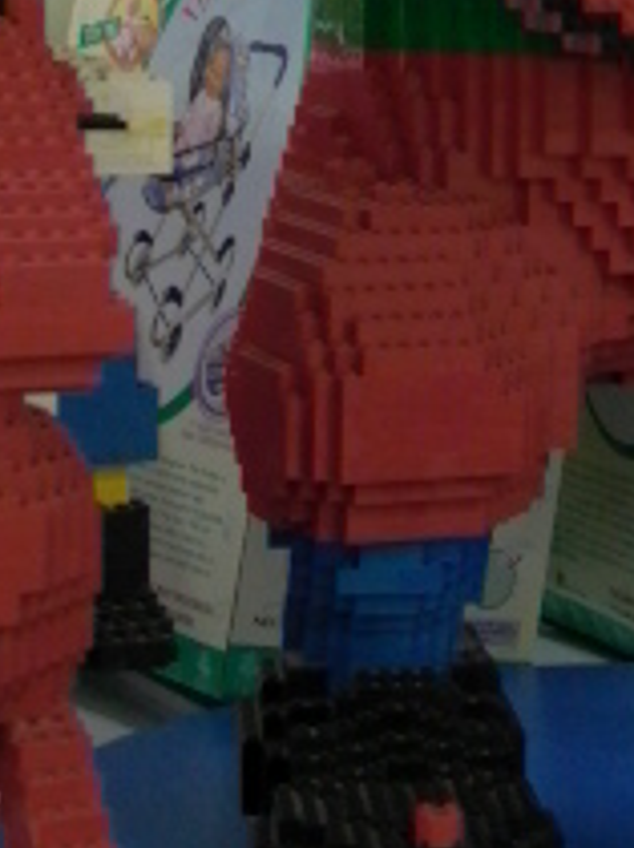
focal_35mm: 116
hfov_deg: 12.5
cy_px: -258
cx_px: 747
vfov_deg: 16.1
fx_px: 2839
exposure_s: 1/17.5
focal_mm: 8.19
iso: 100
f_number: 2.13
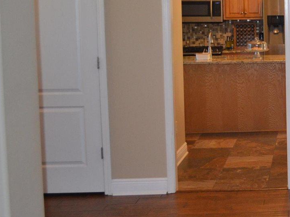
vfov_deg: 19.8
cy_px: 55
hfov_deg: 22.8
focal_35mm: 74
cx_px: 397
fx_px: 620
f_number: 3.5
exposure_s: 1/60
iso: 900
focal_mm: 18
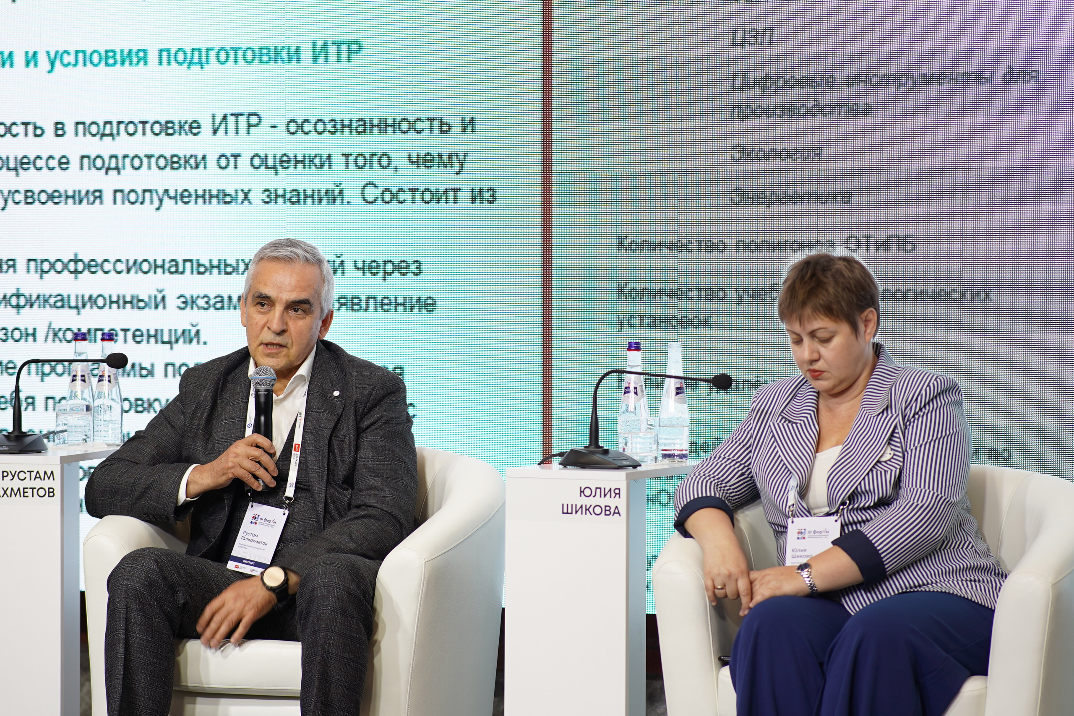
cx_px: 537
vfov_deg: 10.8
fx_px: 3789
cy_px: 358
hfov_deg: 16.1
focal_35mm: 127
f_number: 2.2
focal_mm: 85
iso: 100
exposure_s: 1/125
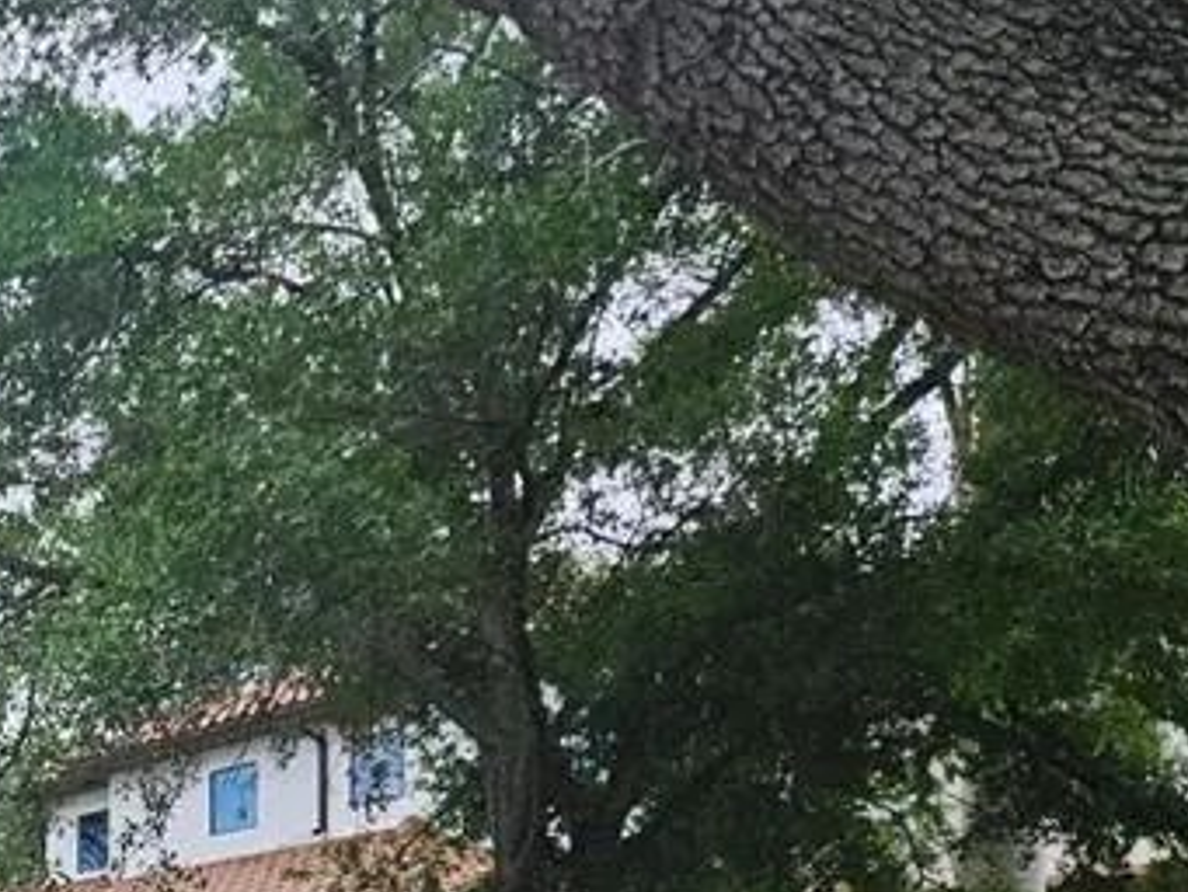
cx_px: -498
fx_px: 2369
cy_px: 1091
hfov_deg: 23.6
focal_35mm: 69
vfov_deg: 19.9
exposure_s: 1/1208
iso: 40
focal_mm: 5.4
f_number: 1.8
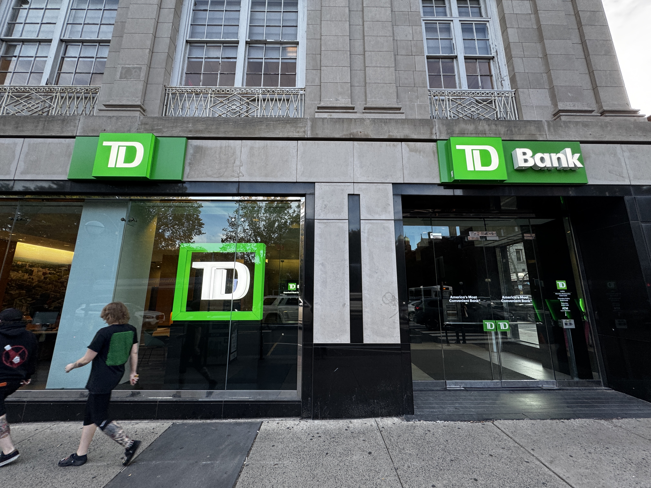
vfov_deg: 85.7
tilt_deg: +12.9
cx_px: 326
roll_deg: -0.7
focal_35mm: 14
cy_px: 244
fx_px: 263
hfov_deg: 102.1
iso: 100
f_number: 2.2
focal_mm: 2.22
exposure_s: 1/99
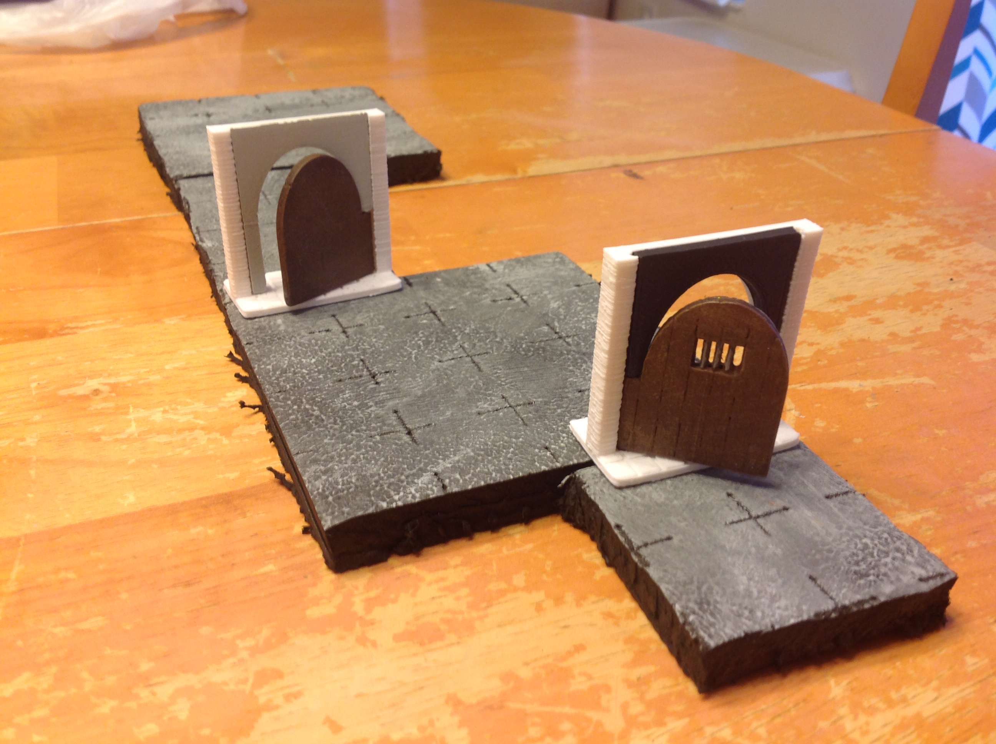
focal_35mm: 35
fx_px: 1006
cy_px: 372
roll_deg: -1.2
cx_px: 498
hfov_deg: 52.7
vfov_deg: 40.6
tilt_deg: -31.7
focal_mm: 4.28
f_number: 2.4
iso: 50
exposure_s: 1/17
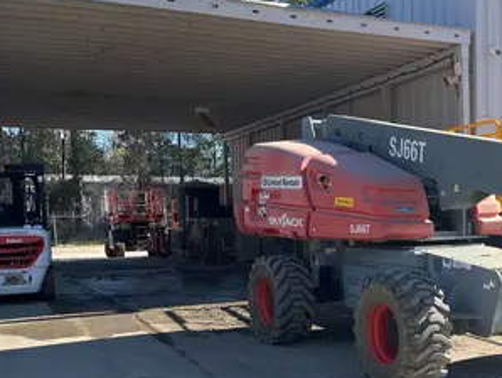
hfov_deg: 37.2
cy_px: 262
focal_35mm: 48
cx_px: 446
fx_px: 697
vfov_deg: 30.0
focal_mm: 5.1
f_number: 1.6
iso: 50
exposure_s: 1/2101
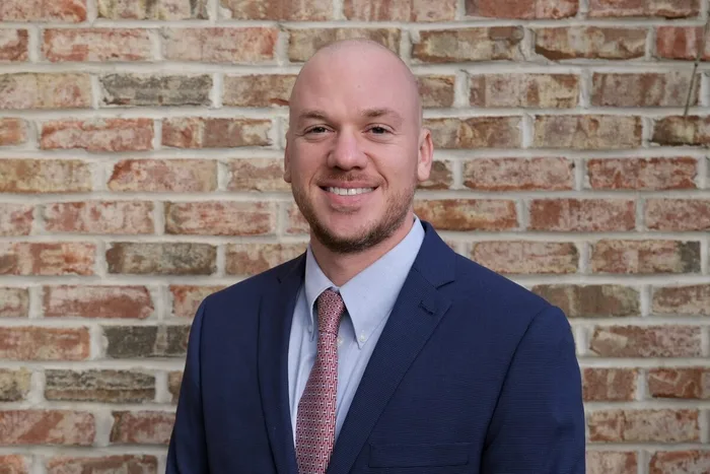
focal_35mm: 64
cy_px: 237
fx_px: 1262
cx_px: 355
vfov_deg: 21.3
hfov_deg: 31.4
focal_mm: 42.9
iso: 160
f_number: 5.6
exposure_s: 1/170
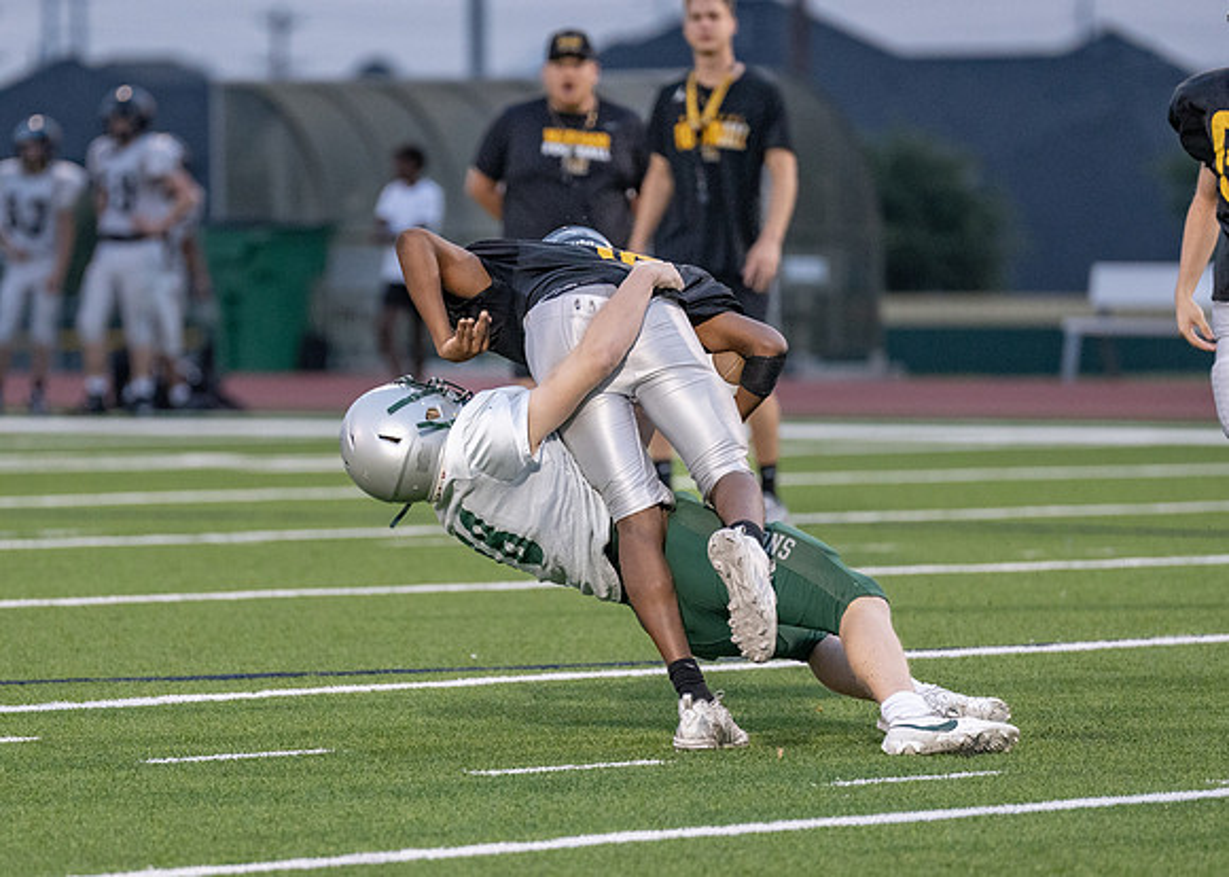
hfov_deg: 5.7
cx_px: 513
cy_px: 465
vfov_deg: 4.1
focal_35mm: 355
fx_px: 12387
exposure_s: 1/1000
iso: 2500
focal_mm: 200
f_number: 2.8
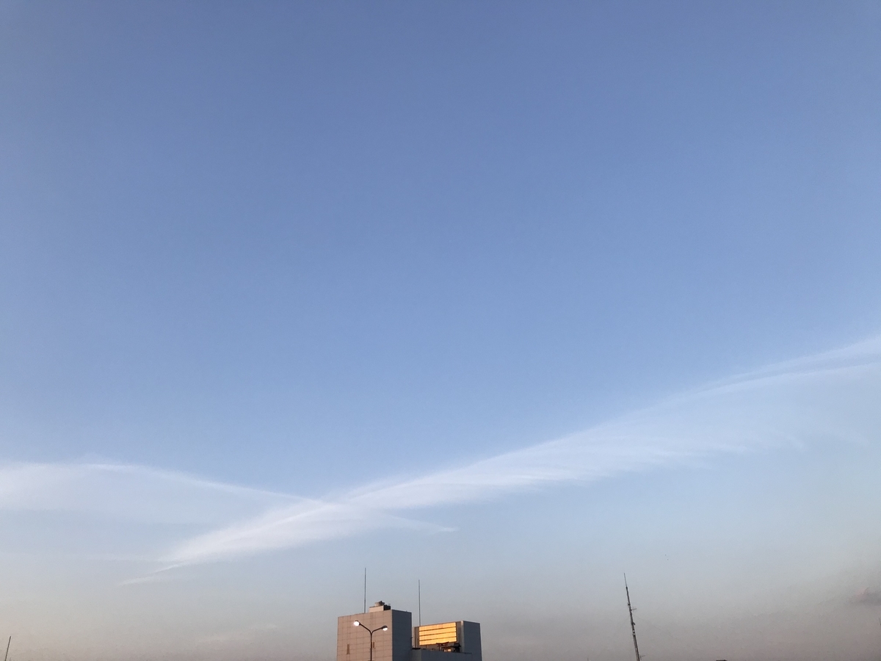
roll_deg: +5.1
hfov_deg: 63.4
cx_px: 440
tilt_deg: +26.5
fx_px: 713
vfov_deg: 49.7
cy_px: 330
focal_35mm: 28
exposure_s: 1/694
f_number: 1.8
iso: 20
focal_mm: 3.99
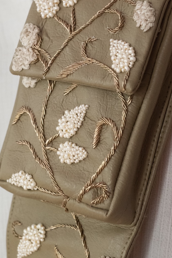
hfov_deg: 12.4
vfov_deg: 18.6
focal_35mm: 110
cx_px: 49
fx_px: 788
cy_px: 126
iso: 3200
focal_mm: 50
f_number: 5.6
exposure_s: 1/80
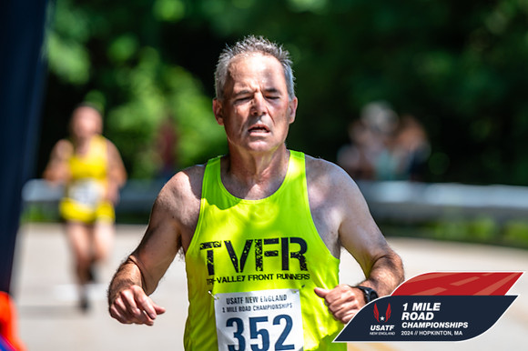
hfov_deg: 6.5
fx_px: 4636
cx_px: 312
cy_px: 73
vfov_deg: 4.3
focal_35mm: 316
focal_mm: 200
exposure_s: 1/800
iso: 100
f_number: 2.8
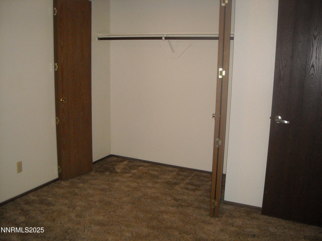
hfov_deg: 52.6
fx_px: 326
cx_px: 161
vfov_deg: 40.7
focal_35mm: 35
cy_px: 120
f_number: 2.8
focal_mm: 5.7
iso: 400
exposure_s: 1/60
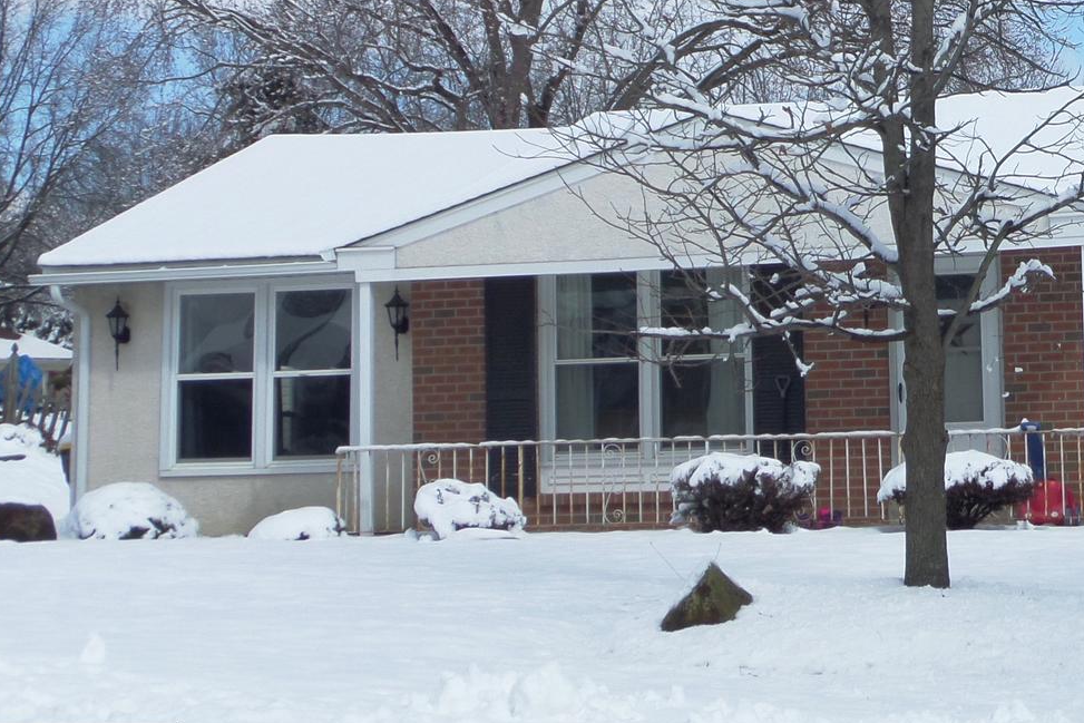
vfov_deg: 11.7
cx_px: 1041
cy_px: -39
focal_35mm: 116
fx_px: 3493
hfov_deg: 17.3
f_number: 4.2
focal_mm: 8.7
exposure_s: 1/1000
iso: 100
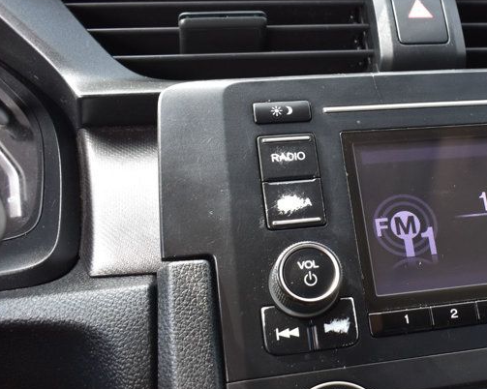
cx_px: 486
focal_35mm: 66
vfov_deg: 23.1
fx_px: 950
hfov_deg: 27.1
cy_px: 213
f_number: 7.1
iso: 400
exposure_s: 1/25
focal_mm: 23
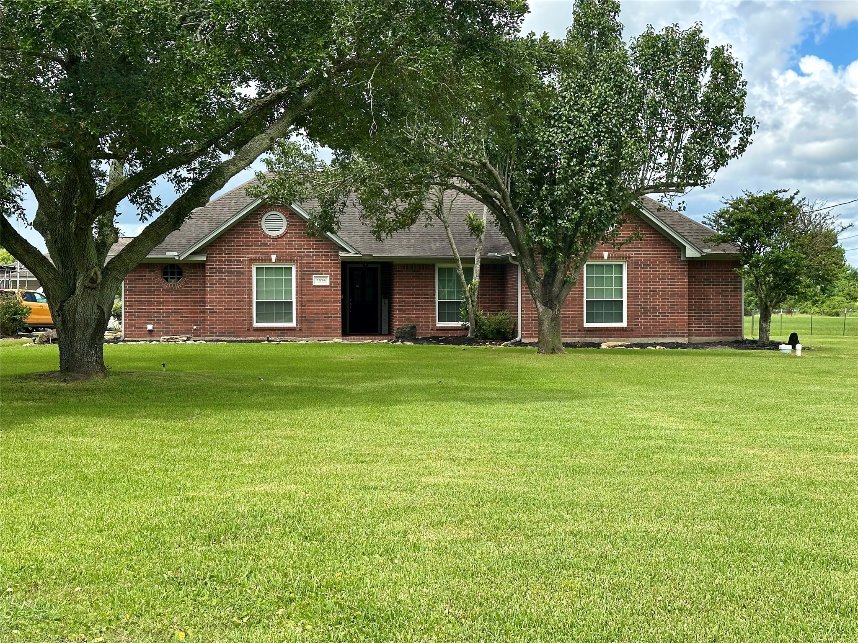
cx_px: 429
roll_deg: +0.0
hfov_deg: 39.7
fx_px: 1190
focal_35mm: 48
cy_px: 322
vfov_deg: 30.3
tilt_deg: -1.2
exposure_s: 1/1517
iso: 64
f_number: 1.78
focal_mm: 6.86
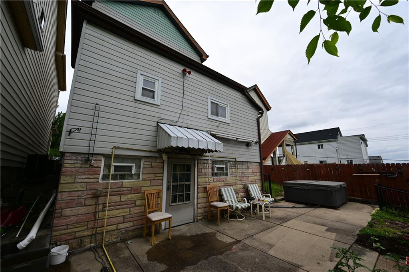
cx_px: 204
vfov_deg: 81.1
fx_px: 159
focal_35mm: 14
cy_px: 136
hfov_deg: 104.3
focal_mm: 14
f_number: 8
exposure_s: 1/160
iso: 100
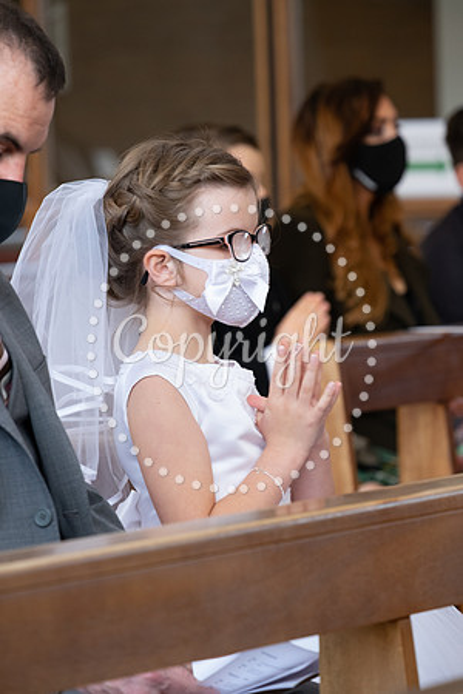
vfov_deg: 6.9
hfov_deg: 4.6
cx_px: 232
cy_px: 347
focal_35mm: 300
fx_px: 5787
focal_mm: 200
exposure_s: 1/30
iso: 1000
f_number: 7.1
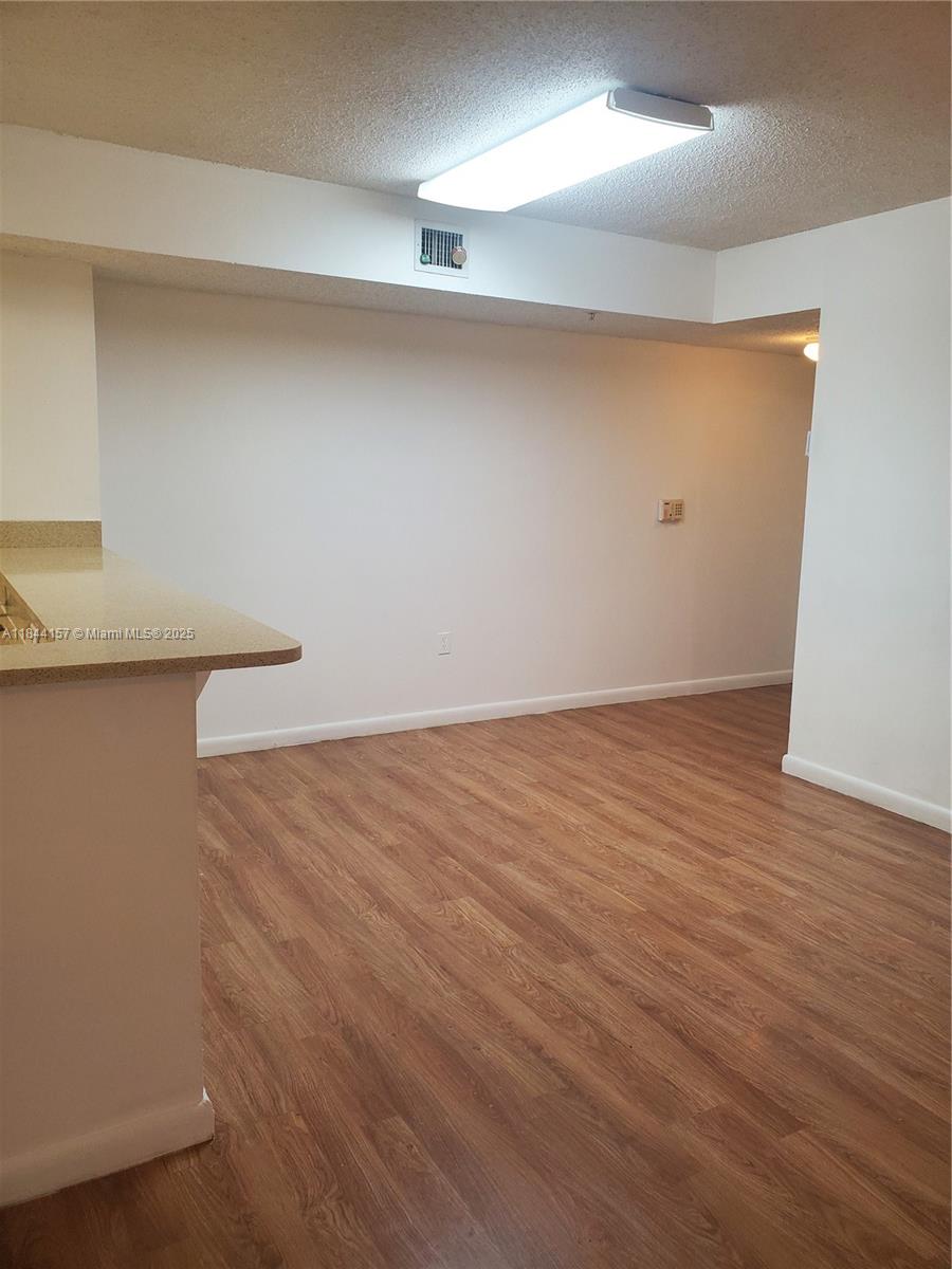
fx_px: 953
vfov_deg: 67.3
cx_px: 476
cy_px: 634
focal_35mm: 26
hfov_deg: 53.1
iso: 160
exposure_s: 1/120
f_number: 2.4
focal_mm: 4.3
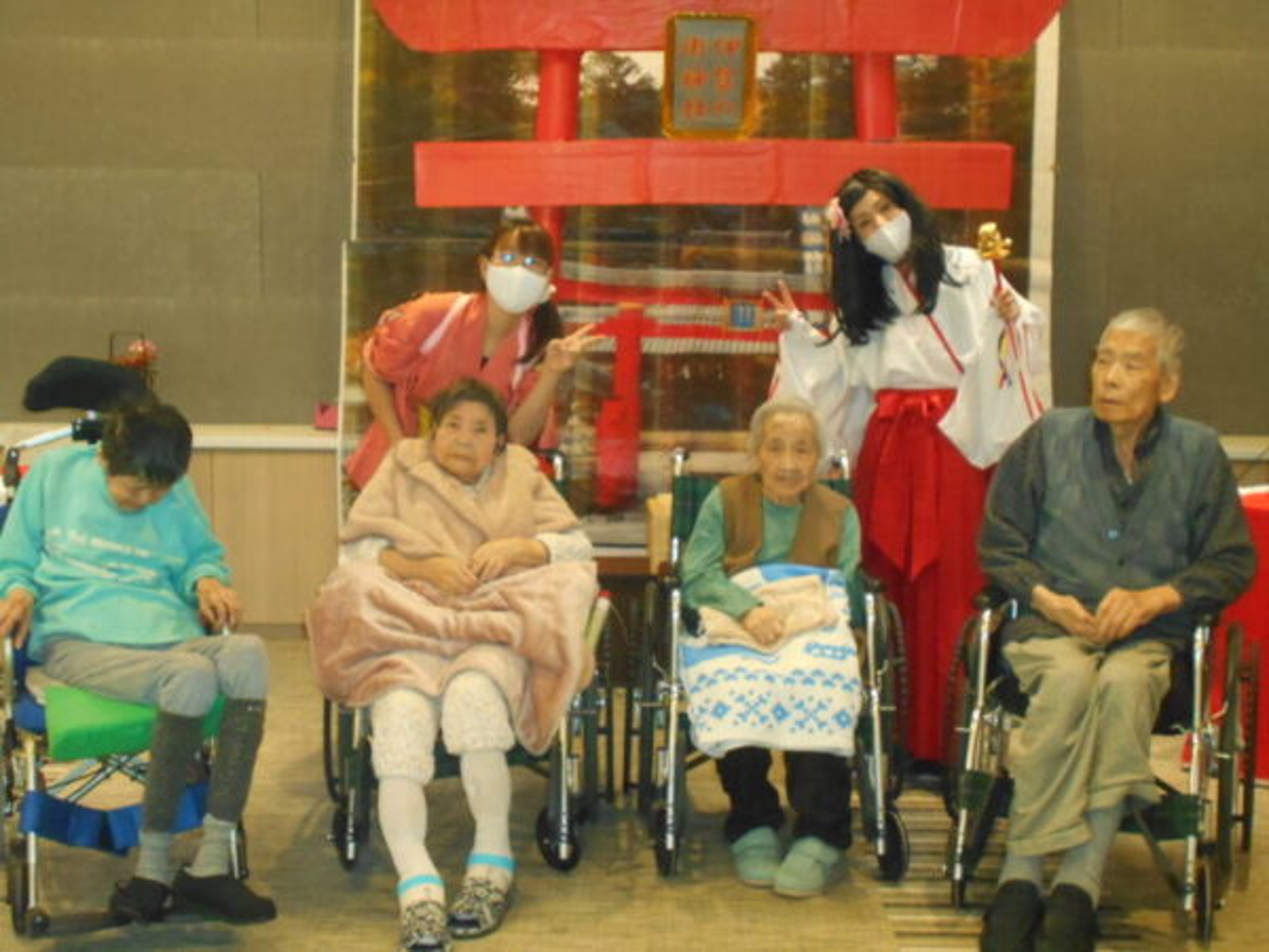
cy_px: 476
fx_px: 1833
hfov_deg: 38.2
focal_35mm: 50
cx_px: 634
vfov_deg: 29.1
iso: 900
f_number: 4.5
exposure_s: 1/60
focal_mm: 8.8
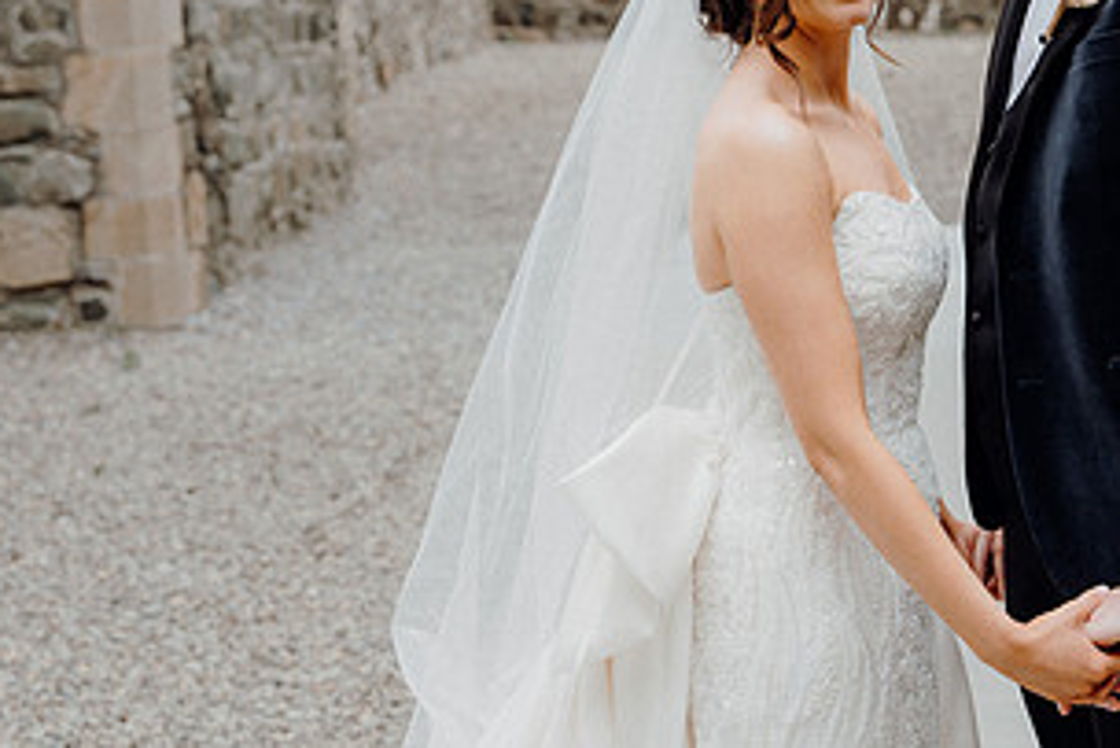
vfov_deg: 16.5
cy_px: 138
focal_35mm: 82
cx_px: 903
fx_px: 2552
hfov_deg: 24.3
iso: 160
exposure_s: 1/160
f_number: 3.5
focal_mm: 43
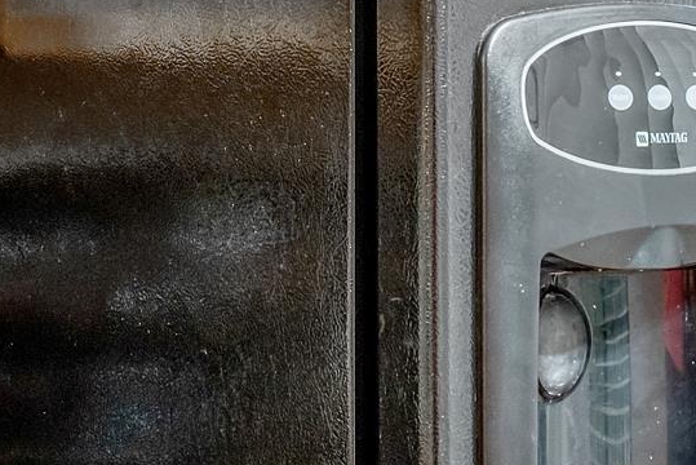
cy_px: 87
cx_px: 79
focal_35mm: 102
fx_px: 1973
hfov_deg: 19.7
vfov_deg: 13.4
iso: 800
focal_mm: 22
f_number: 8
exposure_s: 1/1.25
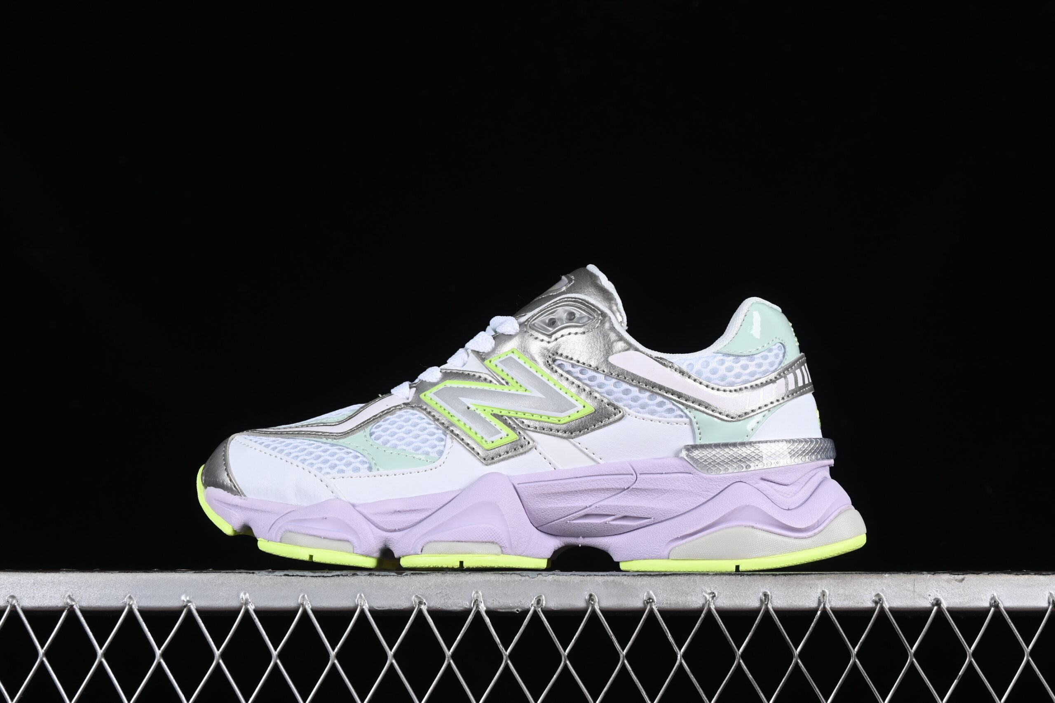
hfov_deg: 27.0
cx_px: 528
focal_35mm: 75
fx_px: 2198
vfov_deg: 18.2
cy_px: 352
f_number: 8
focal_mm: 50
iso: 160
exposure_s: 1/80
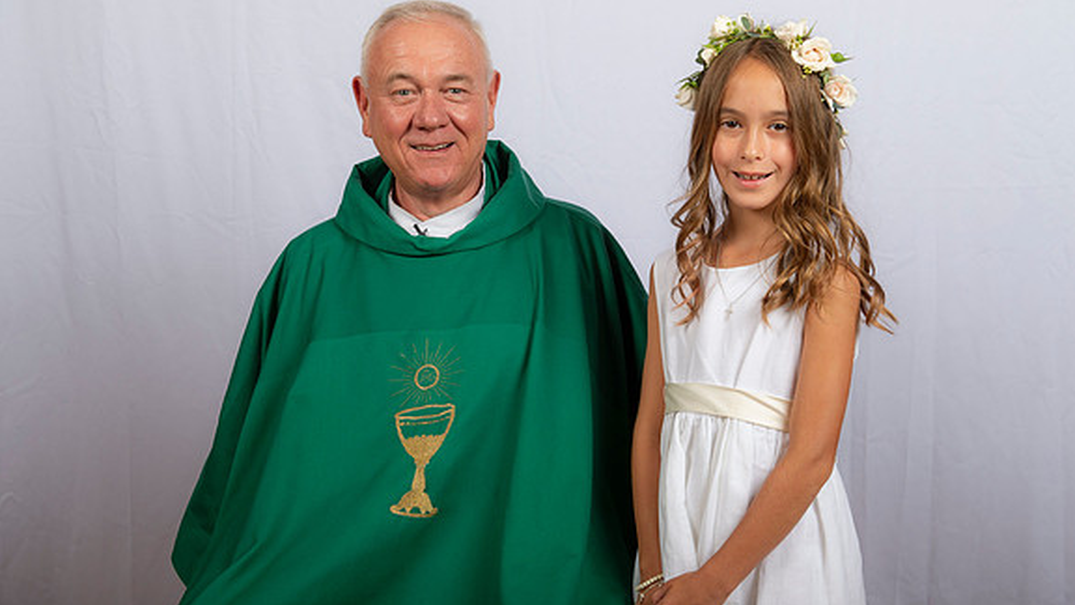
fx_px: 1653
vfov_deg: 20.7
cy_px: 301
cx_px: 539
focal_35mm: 58
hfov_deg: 36.0
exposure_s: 1/200
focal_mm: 55
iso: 320
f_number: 8
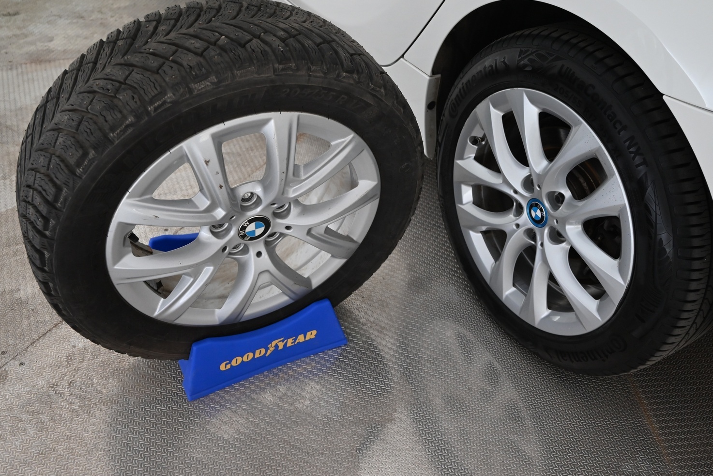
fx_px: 664
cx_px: 392
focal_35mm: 34
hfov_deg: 56.3
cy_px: 235
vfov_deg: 39.4
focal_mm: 30.5
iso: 2000
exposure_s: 1/125
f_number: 4.8
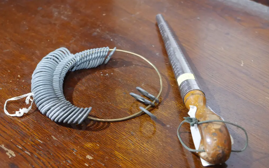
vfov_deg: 23.1
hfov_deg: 36.3
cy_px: 86
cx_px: 133
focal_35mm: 56
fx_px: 411
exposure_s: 1/60
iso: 2500
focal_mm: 26
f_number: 5.3
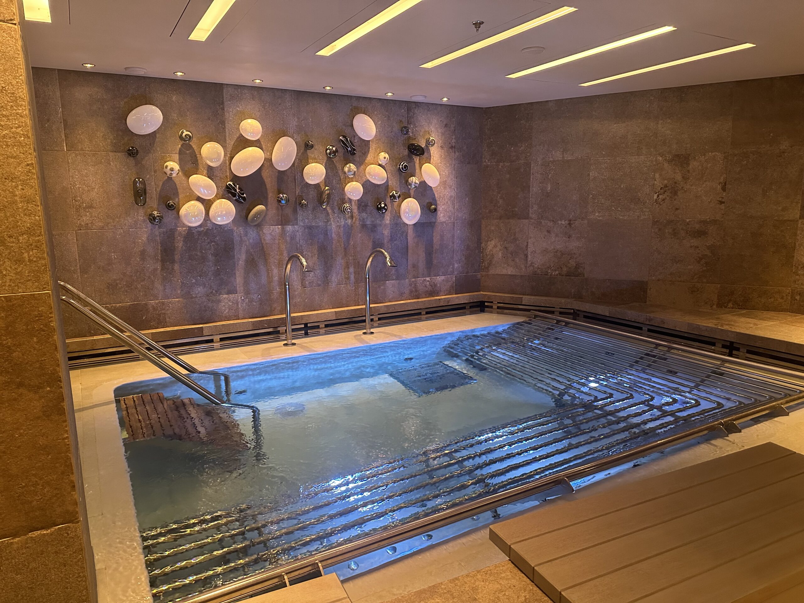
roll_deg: +0.6
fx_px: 557
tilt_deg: -10.6
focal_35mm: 24
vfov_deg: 56.8
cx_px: 402
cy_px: 302
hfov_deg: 71.6
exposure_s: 1/49
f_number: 1.78
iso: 500
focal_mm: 6.86
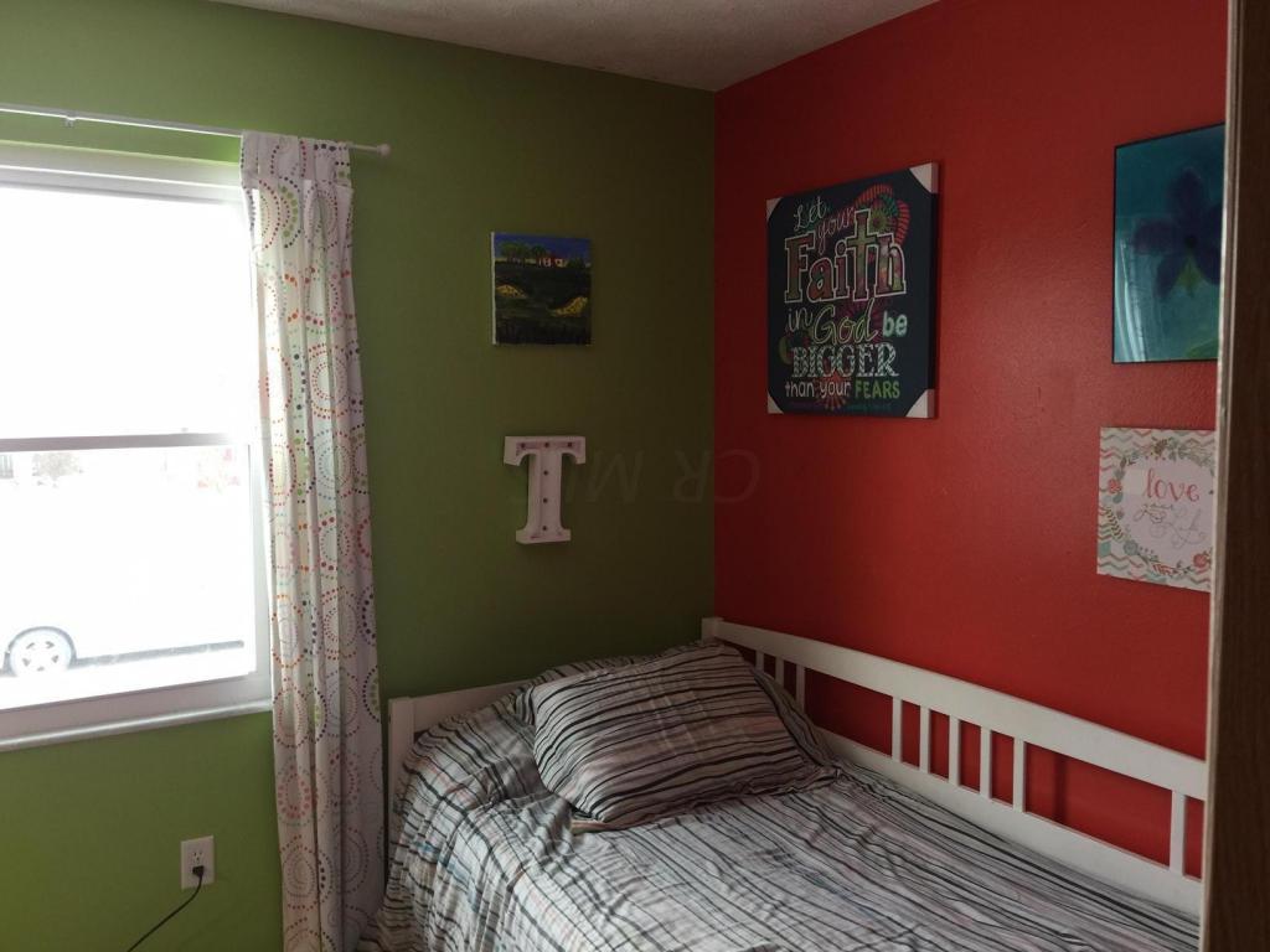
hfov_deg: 61.7
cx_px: 635
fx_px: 1064
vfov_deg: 48.2
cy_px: 476
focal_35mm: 29
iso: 32
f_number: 2.2
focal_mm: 4.15
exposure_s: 1/15
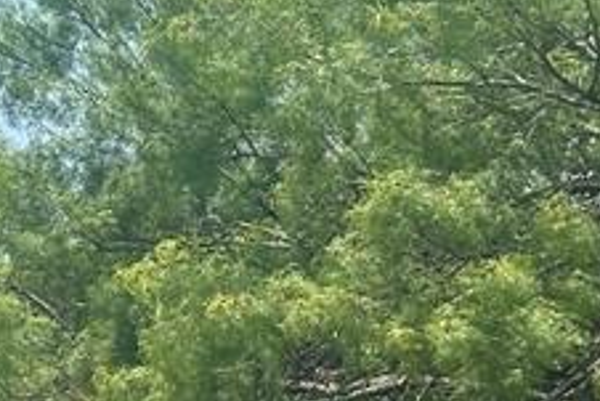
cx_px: -568
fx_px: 3769
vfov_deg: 6.0
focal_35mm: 226
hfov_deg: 8.6
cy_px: 574
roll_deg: -1.5
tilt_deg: -1.3
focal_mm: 6.86
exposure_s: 1/3731
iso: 64
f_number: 1.78
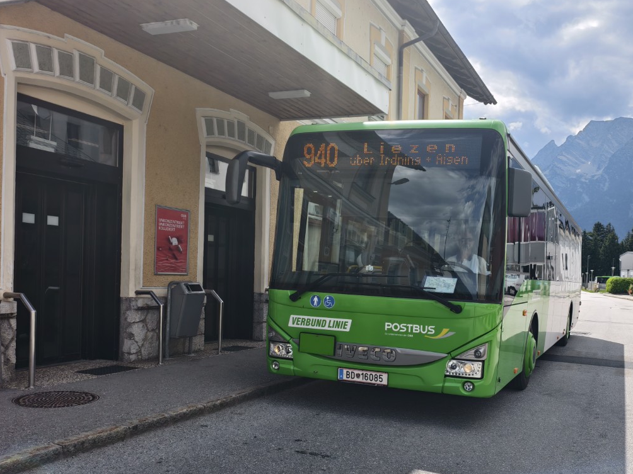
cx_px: 421
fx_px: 603
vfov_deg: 42.7
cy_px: 293
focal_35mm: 33
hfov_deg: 54.3
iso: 72
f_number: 1.57
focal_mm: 6.54
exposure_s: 1/3236
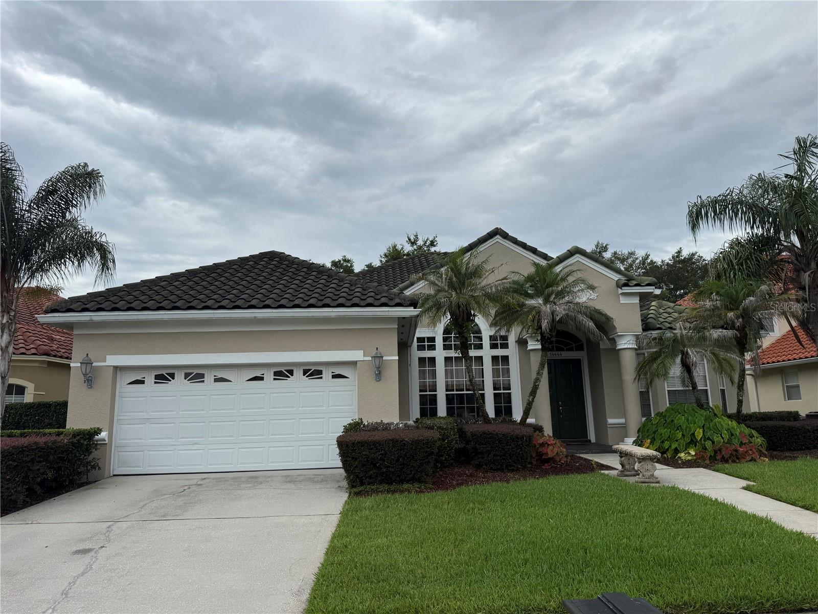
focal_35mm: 24
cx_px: 409
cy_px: 307
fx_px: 567
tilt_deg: +11.2
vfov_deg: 56.8
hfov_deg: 71.6
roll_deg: +1.4
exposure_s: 1/8130
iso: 80
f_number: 1.78
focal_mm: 6.76
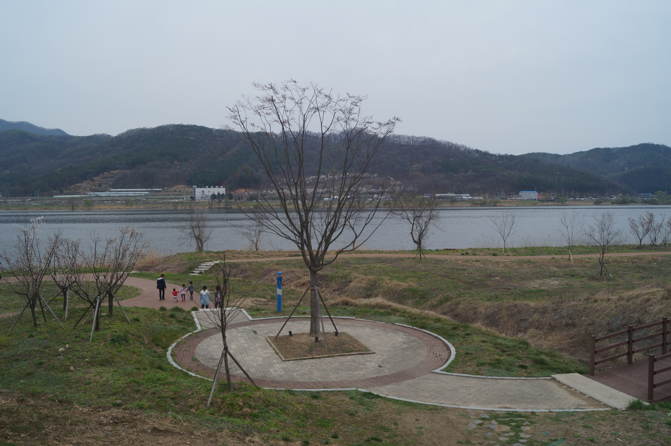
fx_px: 559
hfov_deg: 62.0
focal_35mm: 30
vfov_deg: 43.5
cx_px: 336
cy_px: 223
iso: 100
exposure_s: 1/160
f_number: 6.3
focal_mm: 20
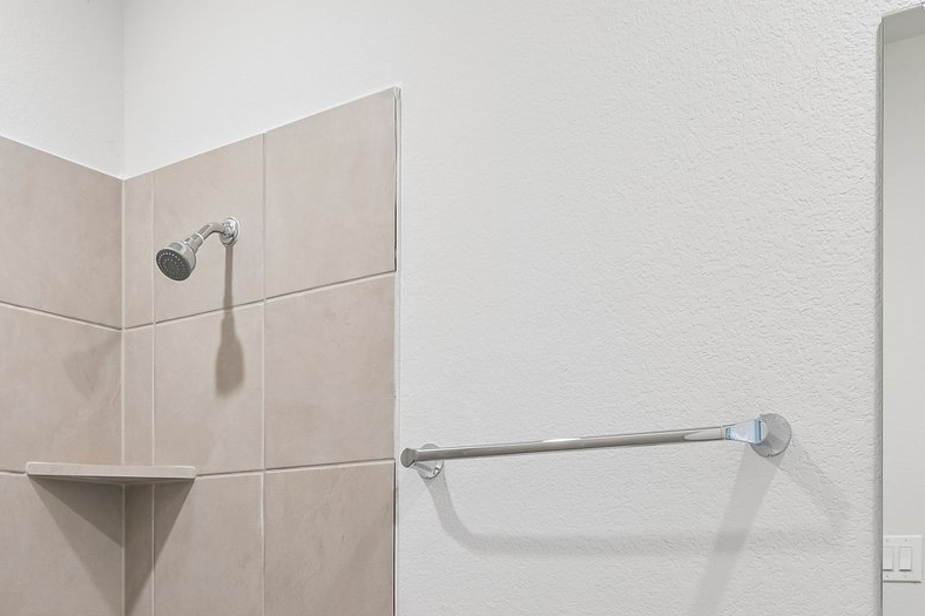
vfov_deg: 31.4
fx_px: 1035
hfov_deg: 48.1
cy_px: 572
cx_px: 473
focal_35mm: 40
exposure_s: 1/10
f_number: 8
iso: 400
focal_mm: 15.5
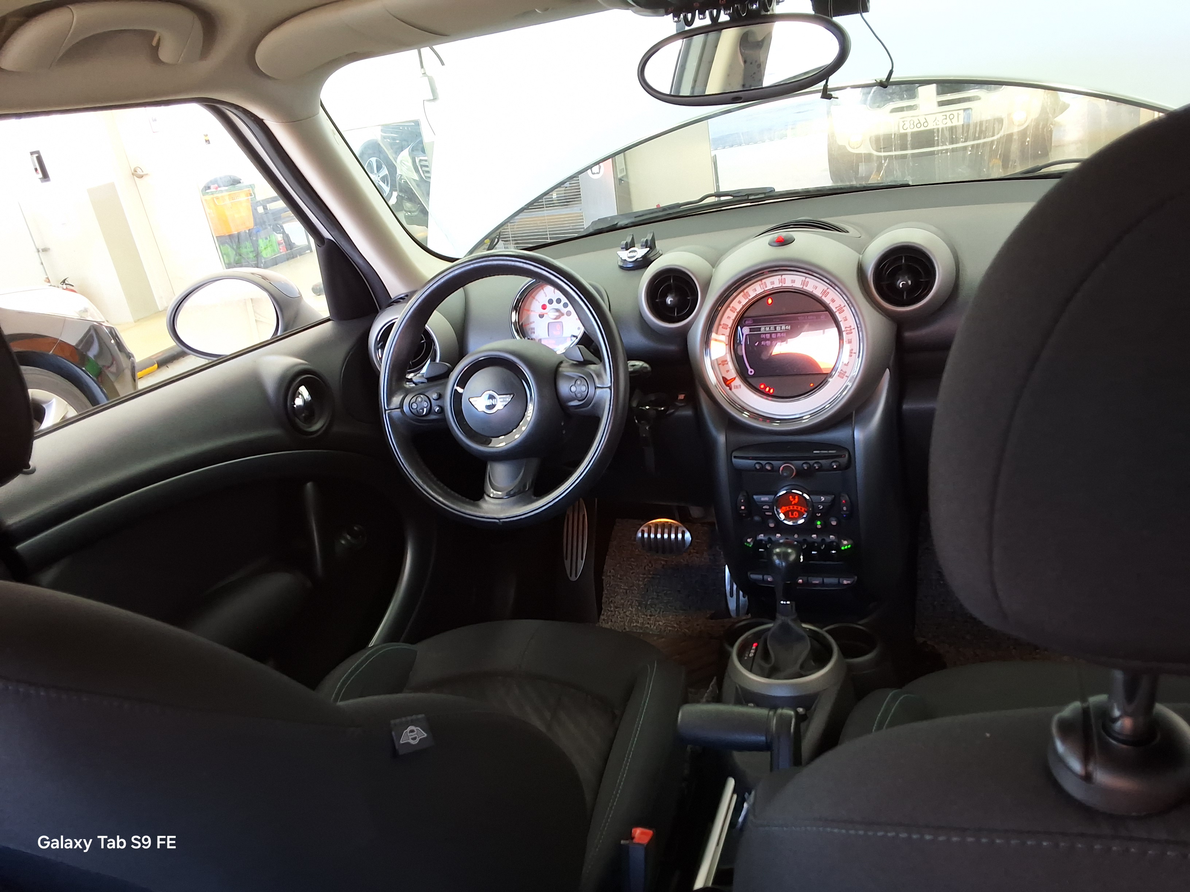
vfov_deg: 49.7
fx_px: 963
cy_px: 446
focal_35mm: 28
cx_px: 595
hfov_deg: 63.4
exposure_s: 1/40
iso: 80
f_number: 1.9
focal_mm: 2.91
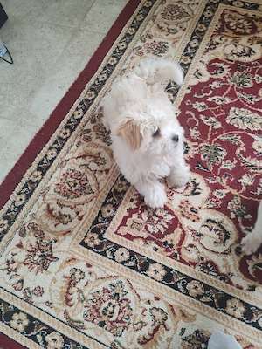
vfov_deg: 65.3
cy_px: 174
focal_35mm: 27
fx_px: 272
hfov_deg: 51.4
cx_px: 131
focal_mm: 6.12
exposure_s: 1/100
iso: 1600
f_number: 1.9
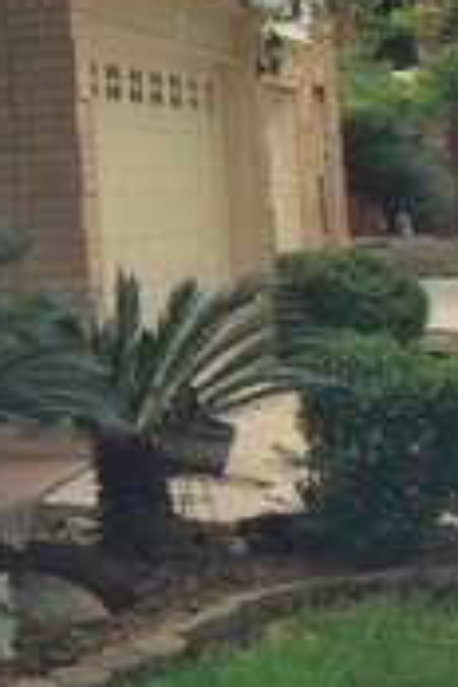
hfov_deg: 12.2
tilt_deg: +8.9
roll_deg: +2.7
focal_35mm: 111
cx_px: -24
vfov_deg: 17.4
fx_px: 2118
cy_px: -182
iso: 32
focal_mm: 4.15
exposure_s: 1/1163
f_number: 2.2
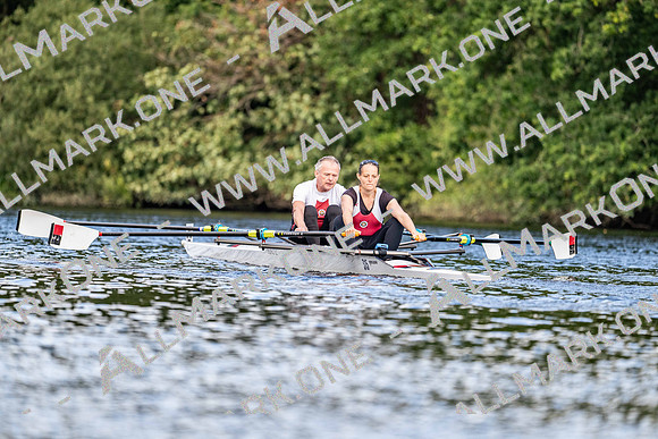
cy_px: 220
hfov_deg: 5.1
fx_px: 7316
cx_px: 329
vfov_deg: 3.4
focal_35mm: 400
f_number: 4.5
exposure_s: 1/2000
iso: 900
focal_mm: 400
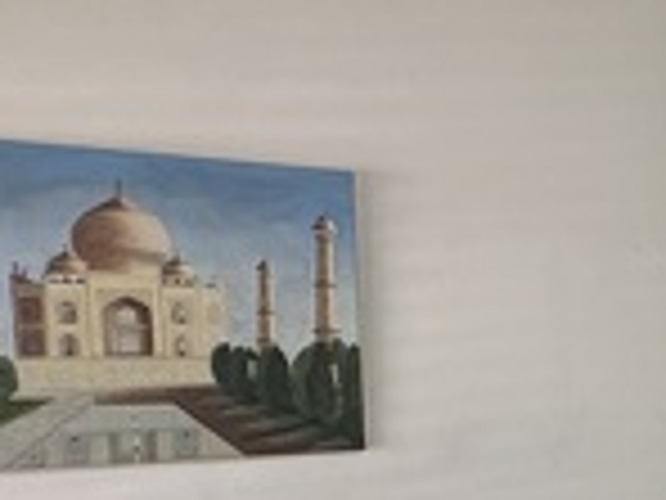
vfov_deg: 22.8
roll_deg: +1.6
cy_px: 428
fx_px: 1212
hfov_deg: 22.8
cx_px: 1080
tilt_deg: -5.1
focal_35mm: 63
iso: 400
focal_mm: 2.22
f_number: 2.2
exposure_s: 1/100
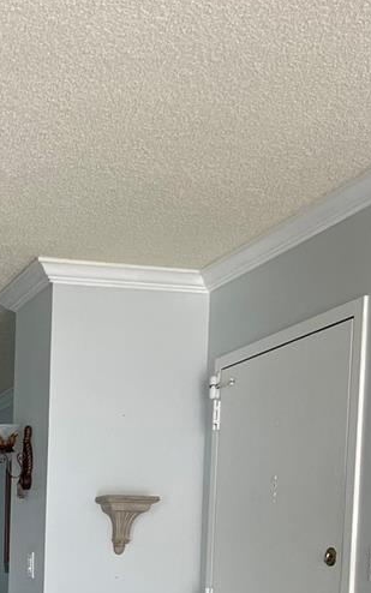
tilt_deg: -4.7
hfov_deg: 18.4
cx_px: -74
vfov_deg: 27.7
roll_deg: -0.4
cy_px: 667
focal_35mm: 67
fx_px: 1083
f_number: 1.6
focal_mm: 4.2
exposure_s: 1/121
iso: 64
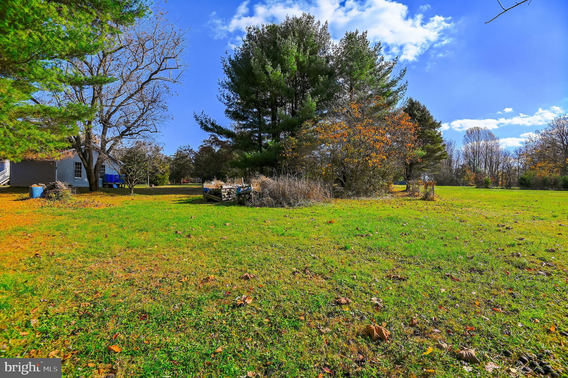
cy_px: 189
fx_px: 252
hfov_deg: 96.8
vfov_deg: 73.7
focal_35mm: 16
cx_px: 284
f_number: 7.1
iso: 100
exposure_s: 1/500
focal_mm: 16
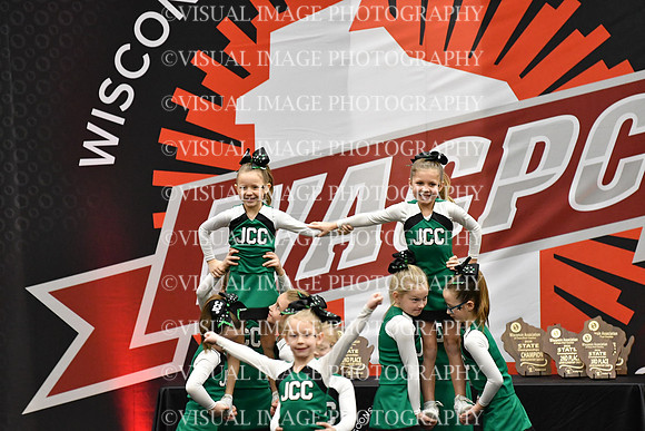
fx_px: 4964
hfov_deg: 7.4
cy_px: 216
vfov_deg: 5.0
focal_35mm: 277
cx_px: 322
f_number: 2.8
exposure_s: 1/800
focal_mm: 185
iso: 5000
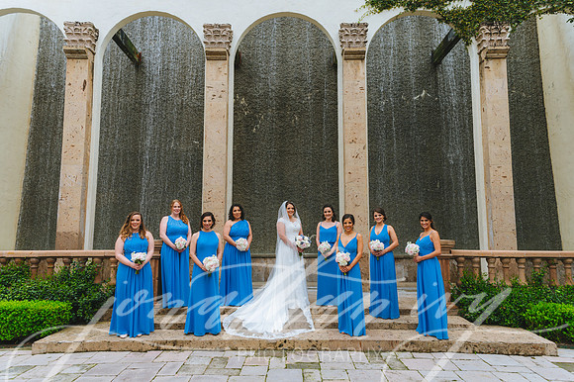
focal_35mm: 24
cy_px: 191
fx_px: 389
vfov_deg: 52.3
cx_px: 289
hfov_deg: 72.9
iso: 125
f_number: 2.8
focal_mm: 24
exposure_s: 1/400
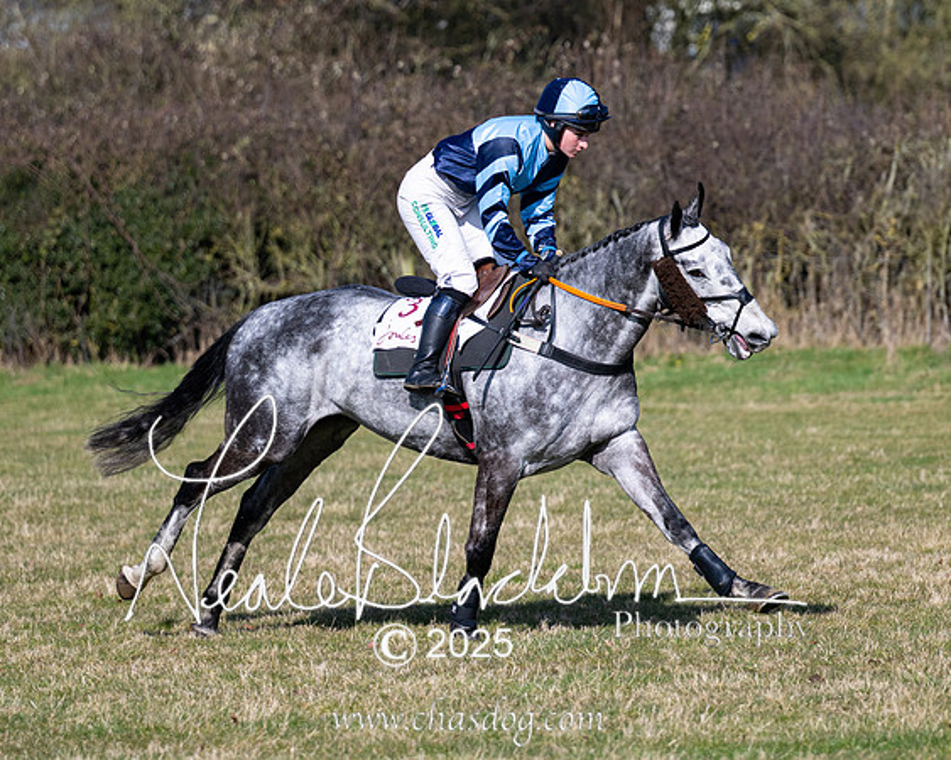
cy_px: 351
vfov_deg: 6.2
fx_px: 7025
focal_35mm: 250
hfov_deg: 7.7
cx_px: 454
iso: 200
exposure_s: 1/5000
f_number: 2.8
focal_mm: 125
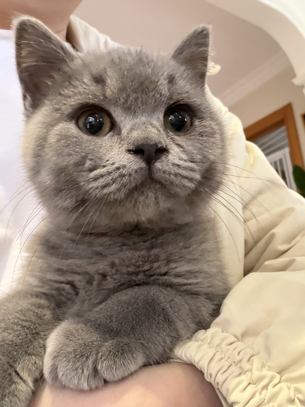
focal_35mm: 30
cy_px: 204
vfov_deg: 60.0
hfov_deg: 46.8
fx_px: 352
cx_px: 152
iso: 320
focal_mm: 2.71
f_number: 1.9
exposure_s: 1/43
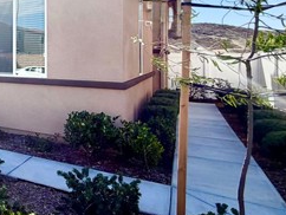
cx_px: -70
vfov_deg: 37.7
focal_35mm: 37
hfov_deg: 36.5
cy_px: 52
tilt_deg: +1.1
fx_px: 306
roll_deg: -0.5
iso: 25
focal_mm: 2.22
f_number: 2.2
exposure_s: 1/928
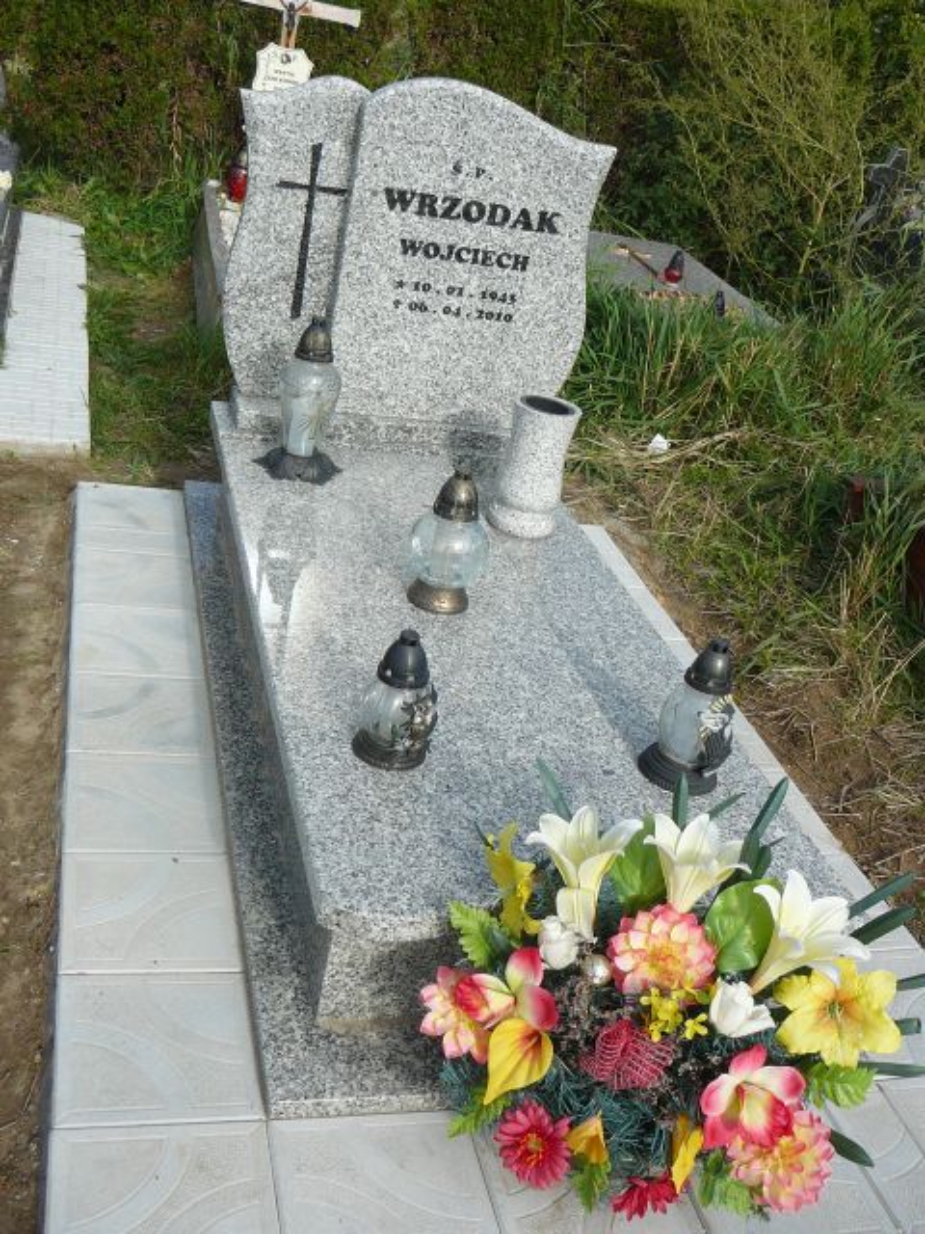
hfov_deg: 40.7
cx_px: 462
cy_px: 617
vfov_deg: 52.6
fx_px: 1247
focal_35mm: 35
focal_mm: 5.2
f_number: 5
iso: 80
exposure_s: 1/400
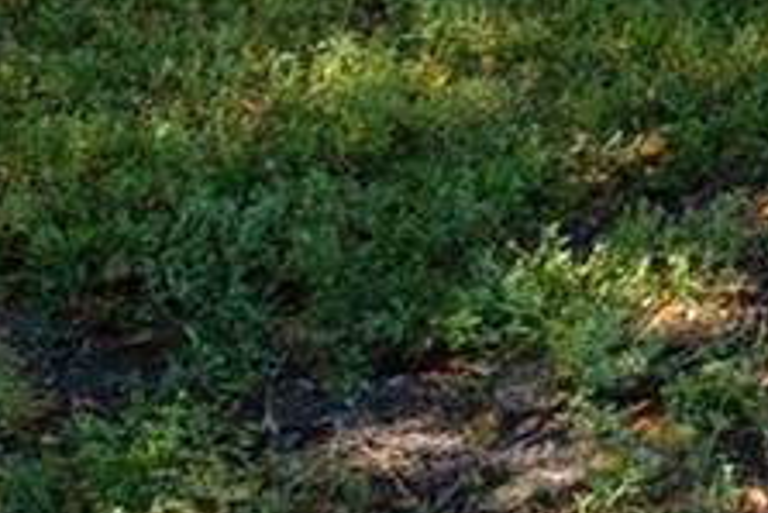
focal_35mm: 129
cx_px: 2411
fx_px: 2754
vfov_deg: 9.4
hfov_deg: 10.4
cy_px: -764
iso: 320
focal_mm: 12
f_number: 8
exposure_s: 1/200
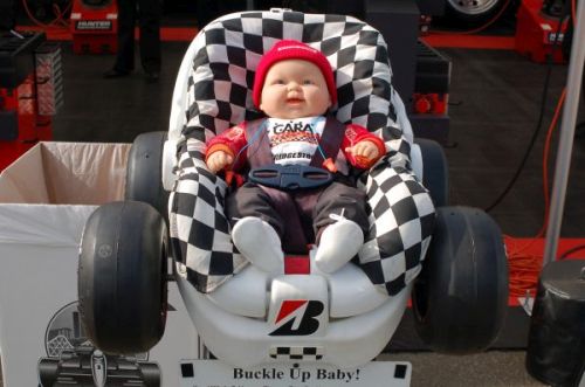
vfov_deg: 25.6
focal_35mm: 52
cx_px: 292
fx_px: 851
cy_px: 194
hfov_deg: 37.9
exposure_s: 1/320
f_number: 9
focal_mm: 35
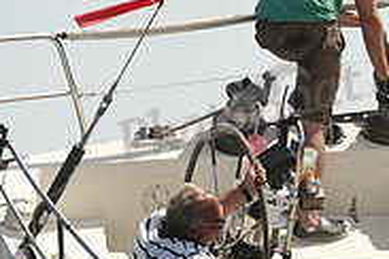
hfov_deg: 2.7
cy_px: 188
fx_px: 8201
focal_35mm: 759
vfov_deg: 1.8
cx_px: 529
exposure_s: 1/1000
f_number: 5.6
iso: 250
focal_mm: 240
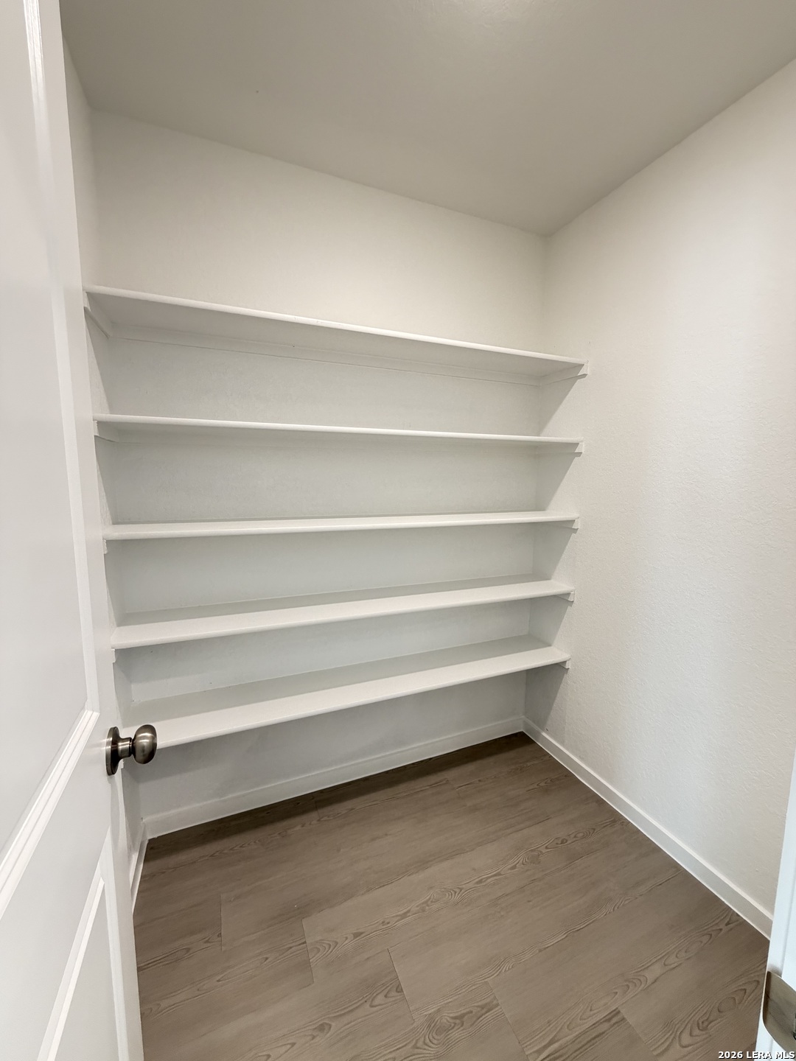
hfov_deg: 85.7
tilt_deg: -7.9
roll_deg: -1.1
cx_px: 398
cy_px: 530
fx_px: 429
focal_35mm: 14
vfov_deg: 102.1
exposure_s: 1/60
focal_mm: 2.22
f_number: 2.2
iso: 400
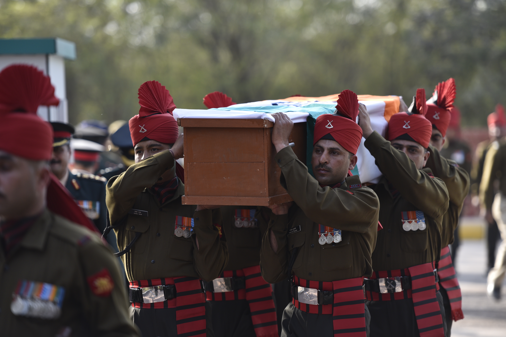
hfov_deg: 12.1
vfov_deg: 8.1
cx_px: 253
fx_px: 2389
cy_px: 168
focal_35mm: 170
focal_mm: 170
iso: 500
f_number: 2.8
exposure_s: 1/1250
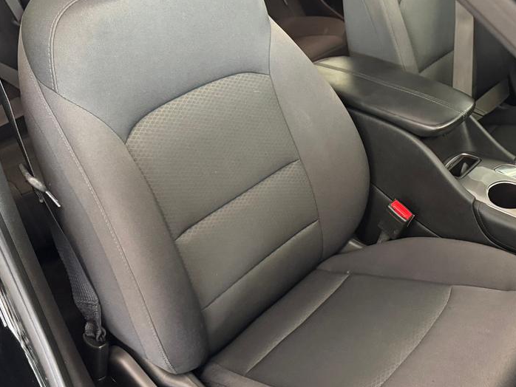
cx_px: 401
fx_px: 656
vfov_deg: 32.9
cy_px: 187
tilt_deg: -35.2
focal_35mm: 44
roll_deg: -1.6
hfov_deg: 41.4
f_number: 1.78
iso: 640
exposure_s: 1/60
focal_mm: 6.76
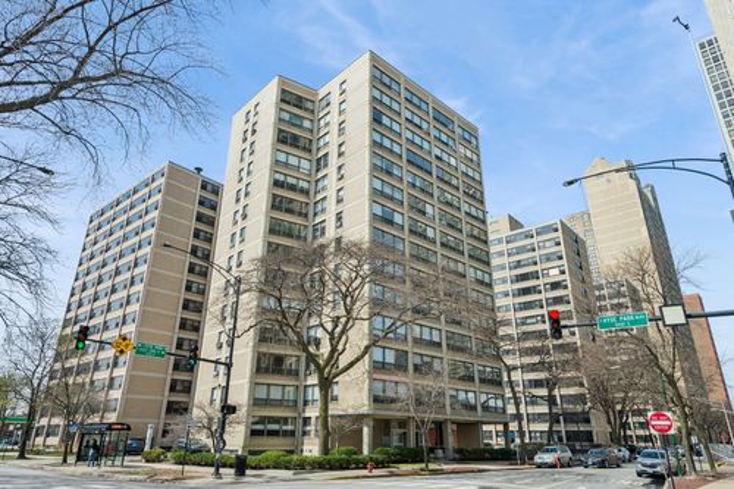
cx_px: 367
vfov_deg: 57.2
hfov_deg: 78.6
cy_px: 244
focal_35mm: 22
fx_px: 448
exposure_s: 1/250
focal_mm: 22
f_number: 11
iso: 125
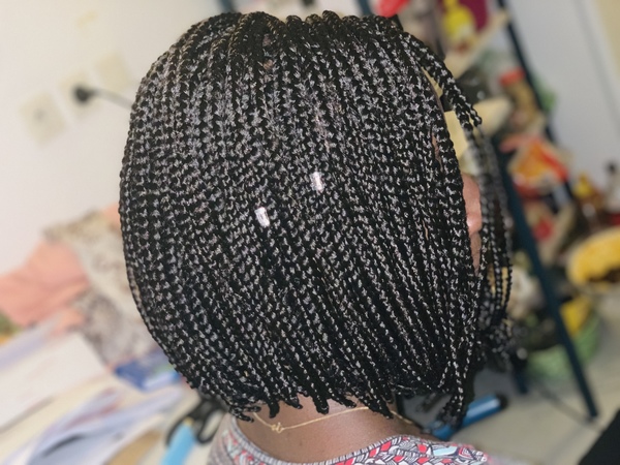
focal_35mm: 52
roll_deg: +25.6
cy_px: 232
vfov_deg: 28.0
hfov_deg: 36.8
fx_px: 931
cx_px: 310
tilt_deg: -20.4
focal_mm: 6
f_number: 2.4
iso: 200
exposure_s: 1/30
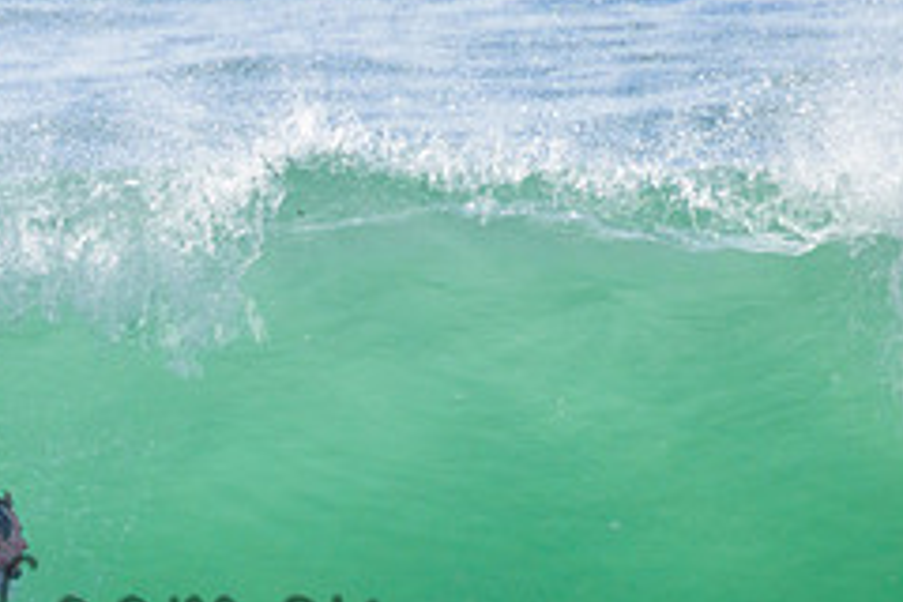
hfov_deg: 1.1
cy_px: 581
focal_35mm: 1935
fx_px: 48532
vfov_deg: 0.7
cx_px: -19
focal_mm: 800
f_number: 11
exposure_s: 1/2000
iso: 1250
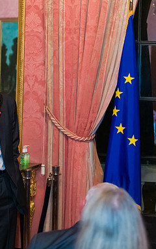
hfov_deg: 13.6
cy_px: 94
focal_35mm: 96
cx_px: 86
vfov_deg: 21.6
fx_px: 653
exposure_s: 1/80
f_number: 3.2
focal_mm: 50
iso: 3200
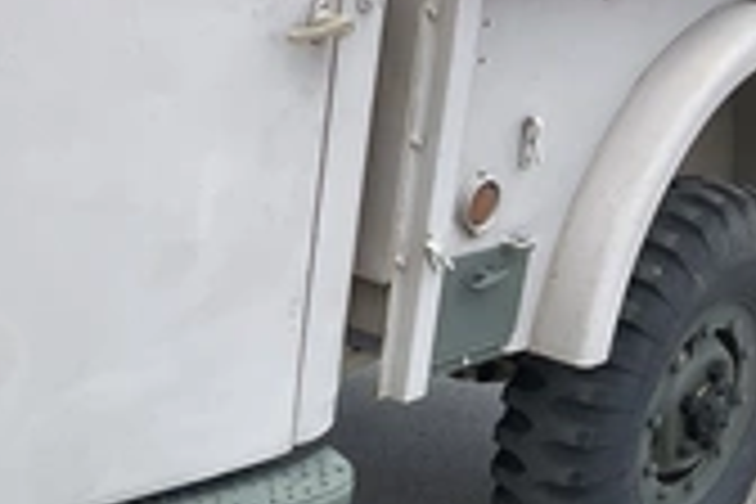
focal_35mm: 72
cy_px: 495
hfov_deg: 27.2
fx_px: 1512
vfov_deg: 18.5
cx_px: 90
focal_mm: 3
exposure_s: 1/691
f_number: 1.8
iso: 25
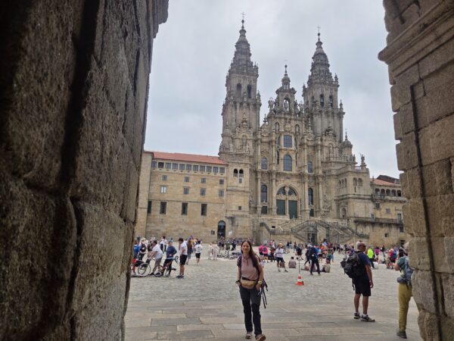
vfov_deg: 58.9
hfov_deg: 73.9
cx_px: 227
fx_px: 302
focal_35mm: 23
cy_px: 170
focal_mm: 5.4
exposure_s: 1/7075
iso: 80
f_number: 1.8
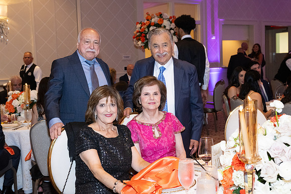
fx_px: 388
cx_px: 146
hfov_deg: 41.1
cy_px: 97
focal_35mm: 48
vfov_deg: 28.1
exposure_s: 1/100
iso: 4000
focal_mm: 48
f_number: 5.6
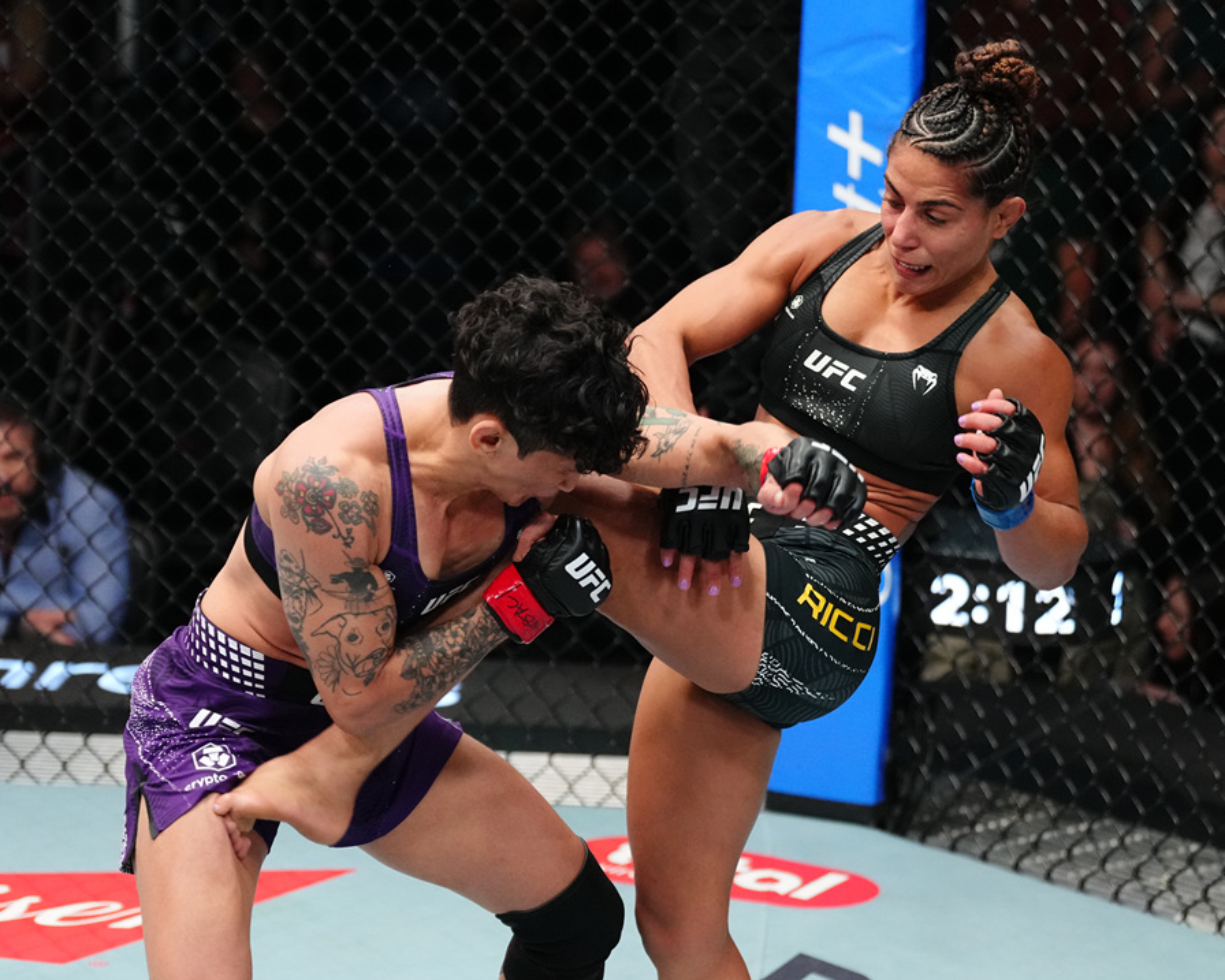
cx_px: 603
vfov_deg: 16.2
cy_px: 489
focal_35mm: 95
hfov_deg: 20.2
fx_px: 3445
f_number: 2.8
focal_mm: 84
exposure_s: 1/1250
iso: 5000
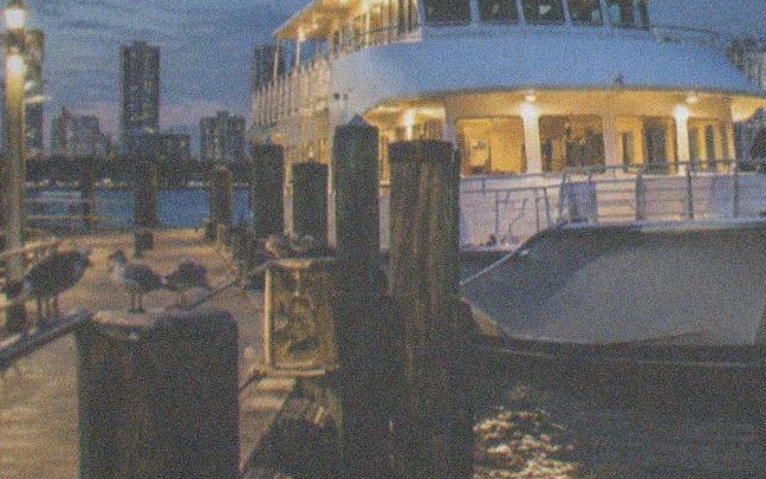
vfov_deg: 23.5
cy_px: 189
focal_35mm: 55
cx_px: 584
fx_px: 1148
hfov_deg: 36.0
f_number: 8
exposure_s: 1/30
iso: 6400
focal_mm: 35
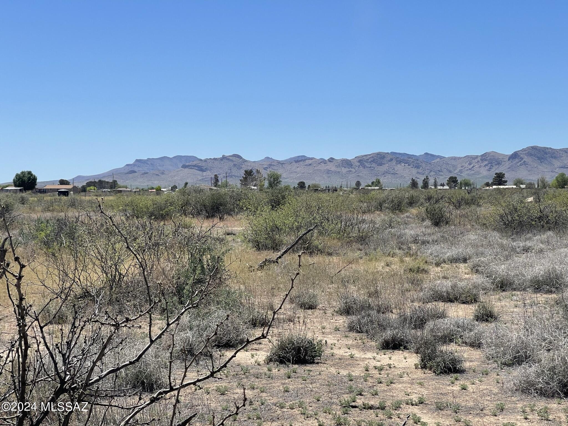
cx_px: 284
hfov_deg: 30.3
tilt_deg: -2.9
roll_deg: -0.6
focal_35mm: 64
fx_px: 1050
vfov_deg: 22.9
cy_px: 213
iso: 20
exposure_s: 1/1575
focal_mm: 7.5
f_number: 2.2
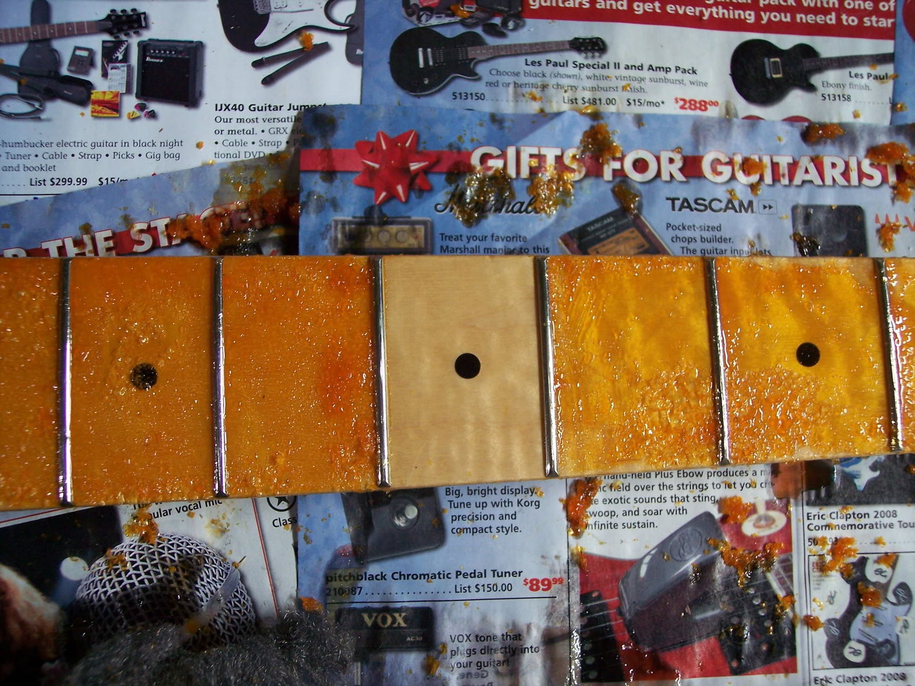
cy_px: 343
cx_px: 458
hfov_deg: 47.9
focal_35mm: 39
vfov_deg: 36.8
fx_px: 1031
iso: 200
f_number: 3.4
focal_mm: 8
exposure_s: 1/15
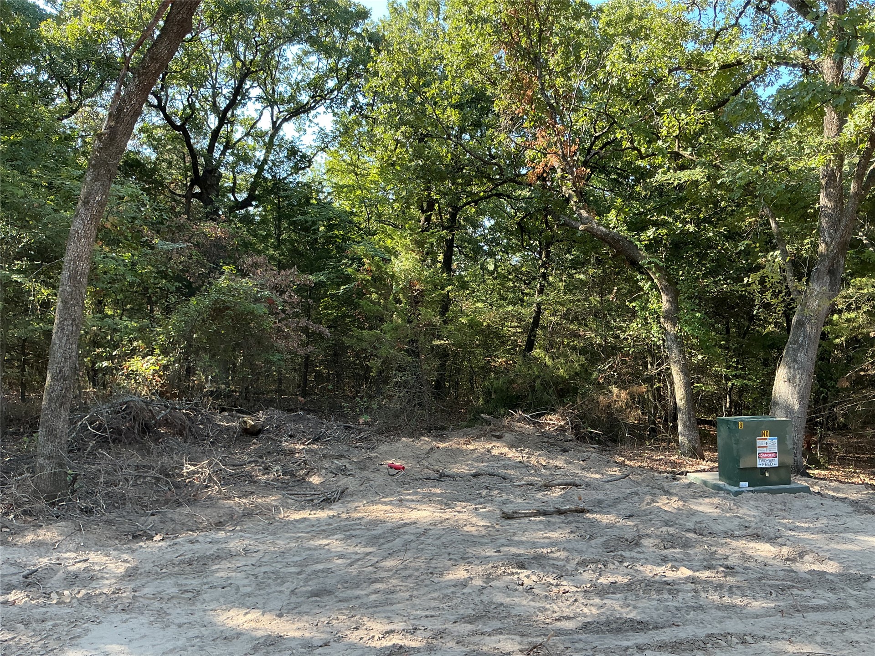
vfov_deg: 48.2
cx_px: 438
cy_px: 328
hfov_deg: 61.7
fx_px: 733
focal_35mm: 29
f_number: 1.8
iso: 16
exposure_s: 1/139
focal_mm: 3
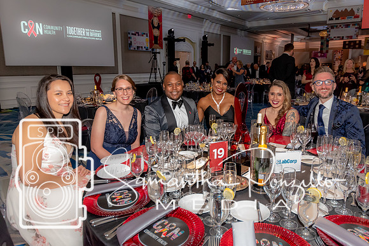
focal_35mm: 27
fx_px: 275
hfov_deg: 67.6
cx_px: 201
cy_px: 119
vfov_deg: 48.2
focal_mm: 16
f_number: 3.5
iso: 2200
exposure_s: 1/60
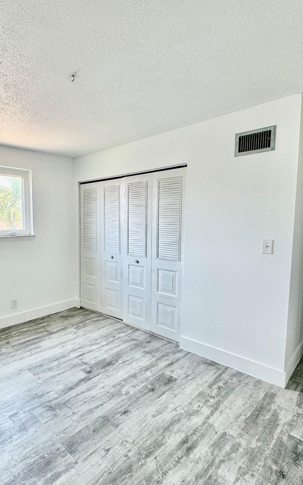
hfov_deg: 57.0
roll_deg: +0.6
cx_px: 80
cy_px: 243
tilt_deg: -5.9
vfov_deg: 85.1
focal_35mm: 20
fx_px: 264
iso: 100
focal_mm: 2.22
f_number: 2.2
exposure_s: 1/99
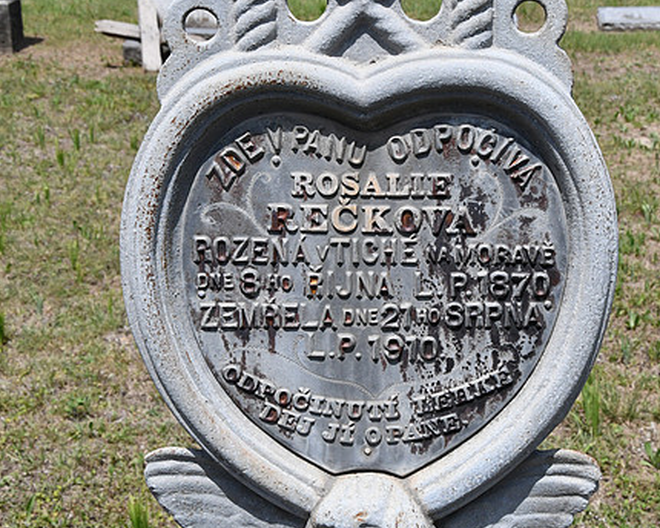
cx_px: 433
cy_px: 266
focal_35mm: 76
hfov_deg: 25.0
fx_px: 1485
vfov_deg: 20.2
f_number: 18
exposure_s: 1/1250
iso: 1600
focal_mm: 40
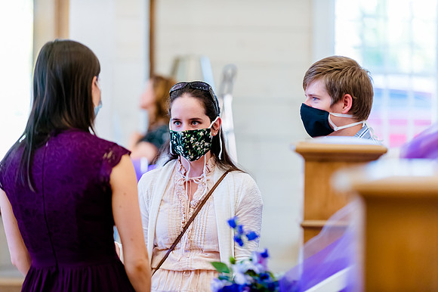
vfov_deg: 8.6
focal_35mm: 160
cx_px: 219
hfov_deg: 12.8
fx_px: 1945
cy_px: 146
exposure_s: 1/400
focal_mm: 160
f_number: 2.8
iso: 2000
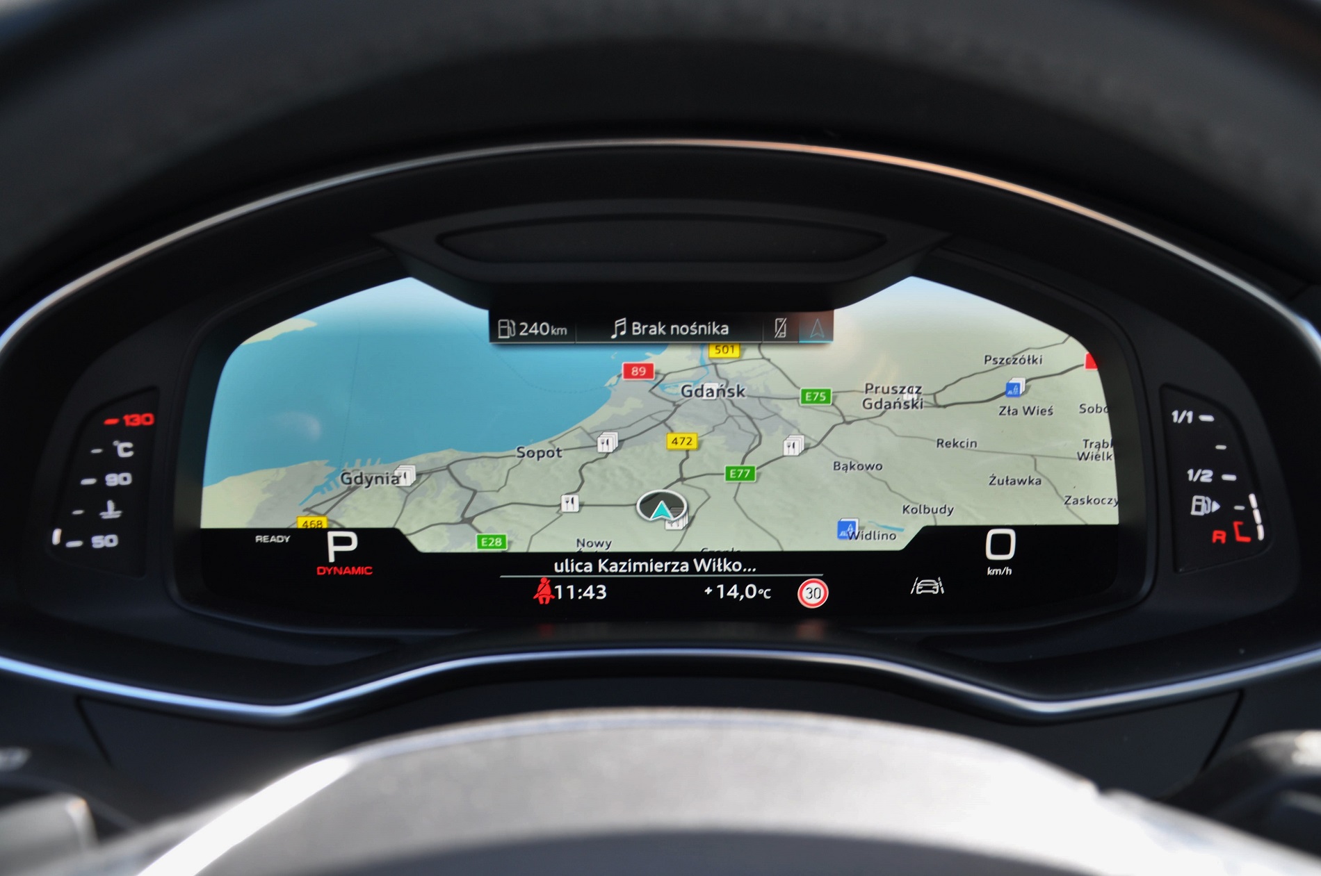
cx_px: 660
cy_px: 438
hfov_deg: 51.3
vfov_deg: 35.4
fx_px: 1374
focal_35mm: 38
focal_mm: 25
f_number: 4
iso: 250
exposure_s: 1/60
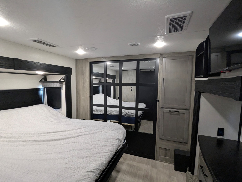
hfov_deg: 94.4
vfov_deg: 78.2
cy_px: 91
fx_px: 112
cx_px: 121
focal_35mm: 16
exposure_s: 1/43.3
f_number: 2.2
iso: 390
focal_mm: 2.35
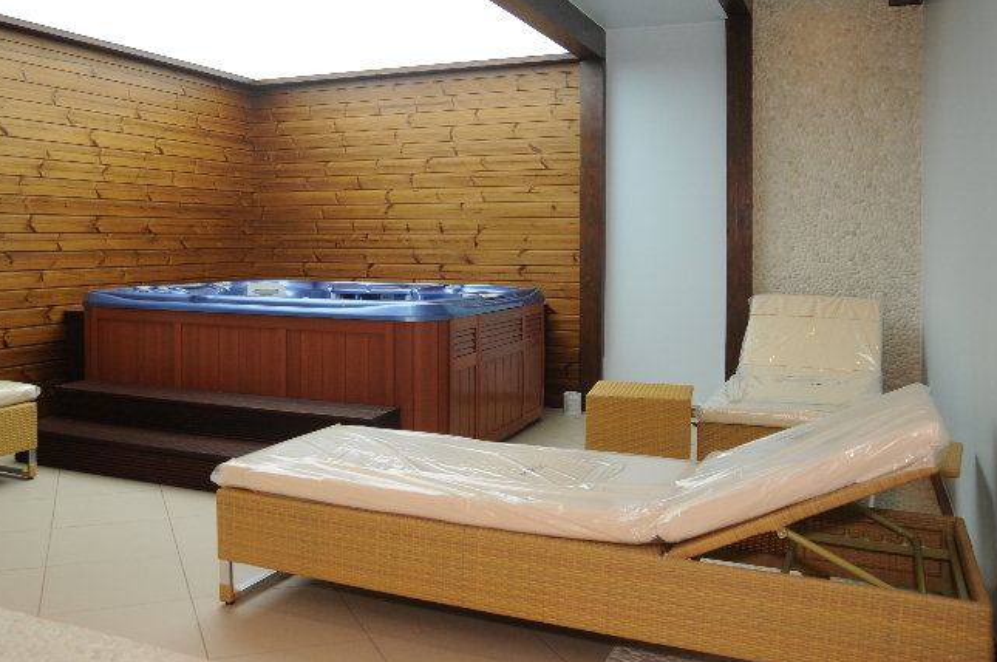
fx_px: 874
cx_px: 410
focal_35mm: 32
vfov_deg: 41.2
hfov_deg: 59.0
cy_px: 259
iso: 250
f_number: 4
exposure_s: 1/50
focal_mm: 17
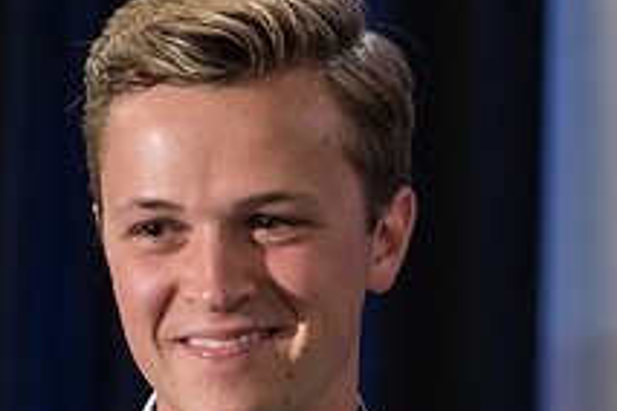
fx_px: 8603
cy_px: 456
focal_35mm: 502
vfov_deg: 2.7
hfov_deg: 4.1
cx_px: 301
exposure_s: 1/160
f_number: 6.3
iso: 5000
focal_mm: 184
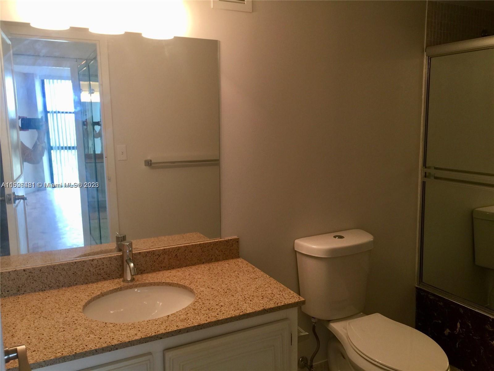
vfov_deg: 48.2
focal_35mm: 29
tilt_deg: -7.2
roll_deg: +0.0
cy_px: 186
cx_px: 247
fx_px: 414
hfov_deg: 61.7
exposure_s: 1/30
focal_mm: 4.15
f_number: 2.2
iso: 32
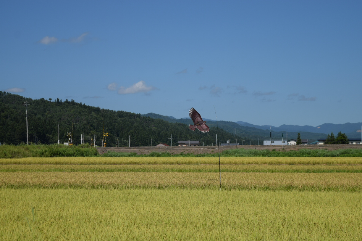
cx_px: 179
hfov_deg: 24.3
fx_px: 840
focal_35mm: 84
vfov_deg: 16.4
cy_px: 121
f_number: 5.6
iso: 100
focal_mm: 55
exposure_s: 1/1000
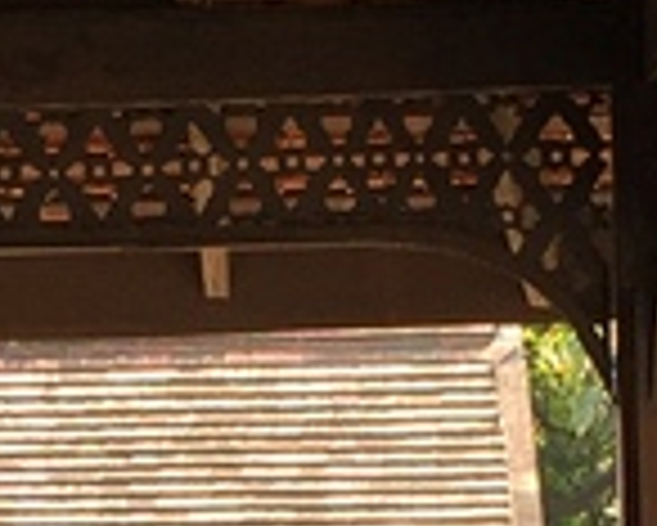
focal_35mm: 232
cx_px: 108
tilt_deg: -2.2
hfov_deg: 8.3
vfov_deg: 6.6
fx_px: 4514
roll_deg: +0.0
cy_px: 841
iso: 32
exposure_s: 1/155
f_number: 2.2
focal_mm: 4.15
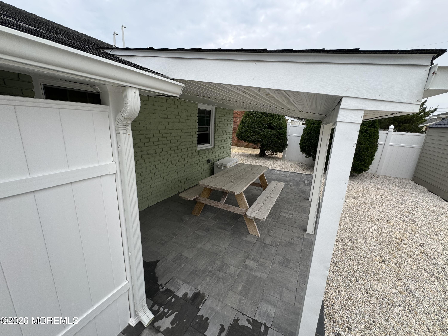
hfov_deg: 102.1
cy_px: 168
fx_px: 181
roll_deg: -2.6
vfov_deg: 85.7
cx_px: 224
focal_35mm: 14
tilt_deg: -14.2
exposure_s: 1/153
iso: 40
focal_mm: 2.22
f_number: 2.2
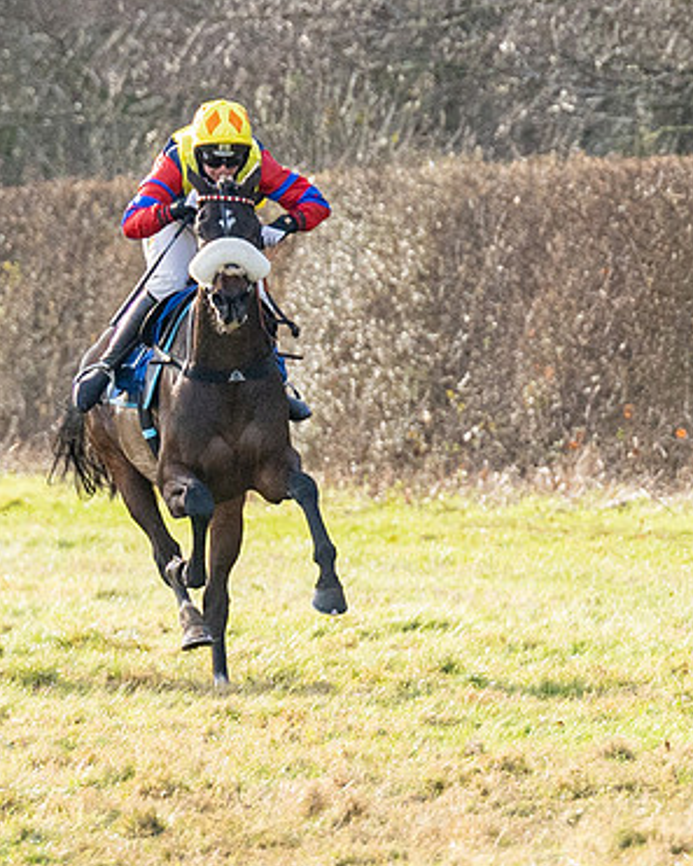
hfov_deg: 2.3
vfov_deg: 2.9
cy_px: 402
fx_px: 17350
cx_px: 571
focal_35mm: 677
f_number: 2.8
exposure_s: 1/2500
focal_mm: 110
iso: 400
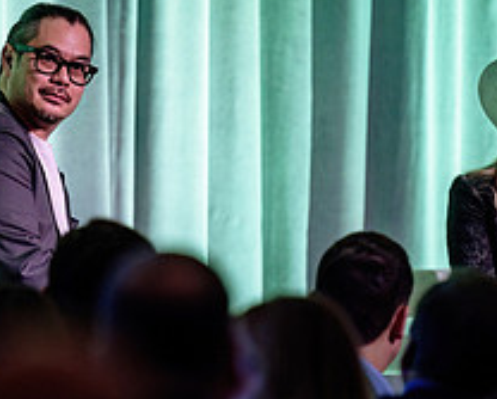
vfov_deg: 2.6
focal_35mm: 589
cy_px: 212
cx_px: 34
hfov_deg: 3.3
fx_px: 8676
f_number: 2.8
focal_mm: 200
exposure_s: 1/125
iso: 1250
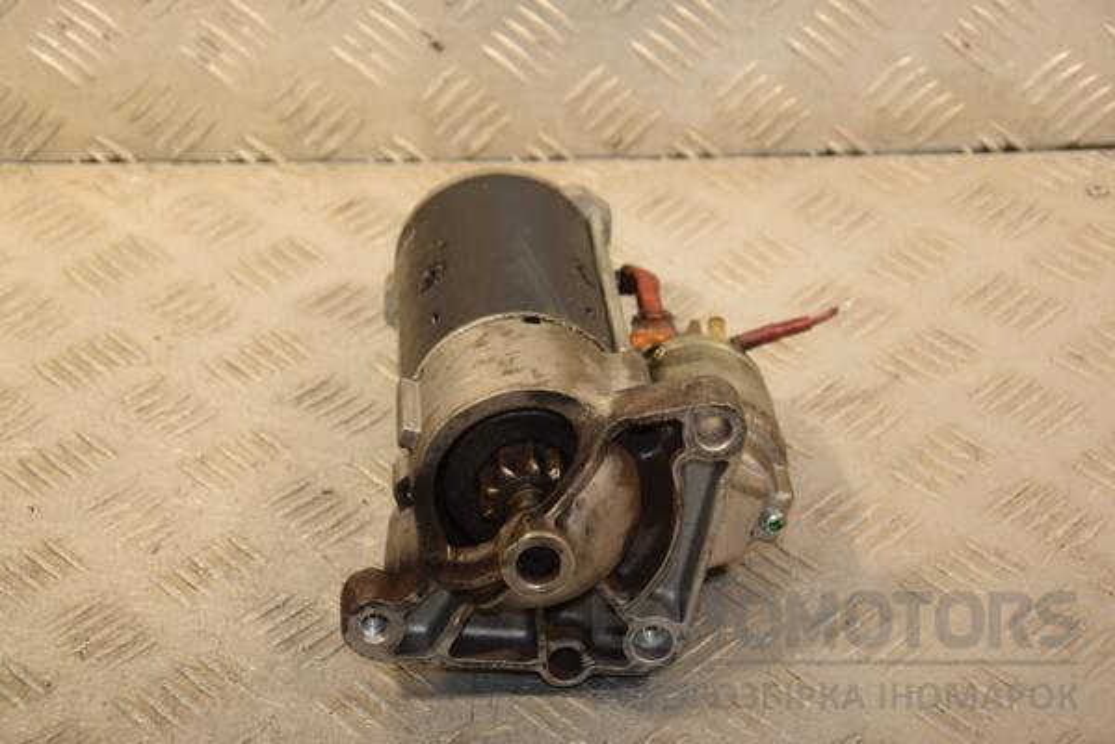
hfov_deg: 23.4
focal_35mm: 87
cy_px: 372
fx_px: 2694
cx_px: 558
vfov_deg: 15.7
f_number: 5.6
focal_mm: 58
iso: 800
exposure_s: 1/200
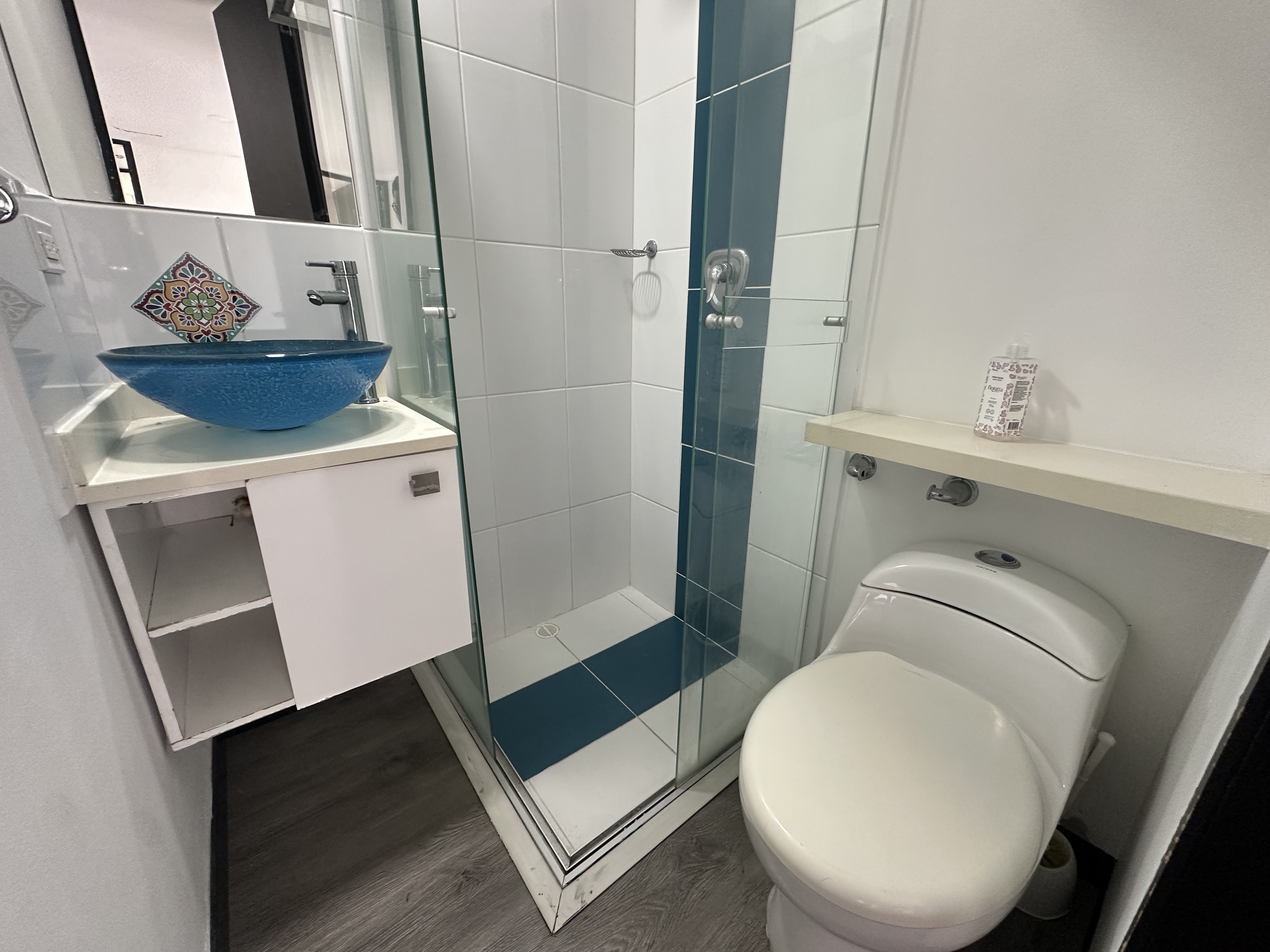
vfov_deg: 85.7
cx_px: 635
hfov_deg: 102.1
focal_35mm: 14
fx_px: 514
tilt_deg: -17.9
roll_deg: -1.3
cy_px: 476
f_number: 2.2
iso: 200
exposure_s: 1/60
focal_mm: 2.22
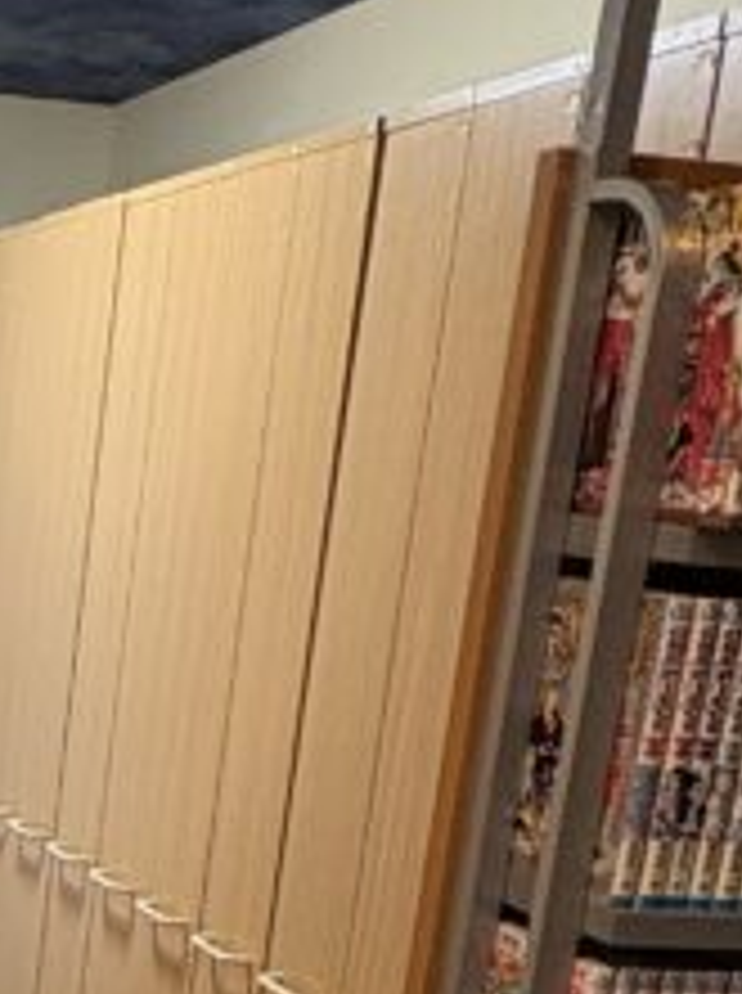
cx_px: -364
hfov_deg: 19.6
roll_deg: -3.7
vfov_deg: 29.1
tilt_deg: -10.8
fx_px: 1863
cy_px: 823
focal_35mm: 65
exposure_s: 1/60
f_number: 2.2
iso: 250
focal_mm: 2.22
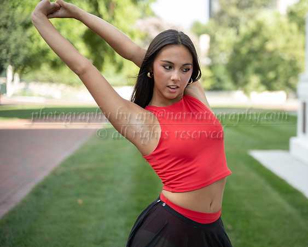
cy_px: 124
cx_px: 185
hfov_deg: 22.6
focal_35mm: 84
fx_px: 770
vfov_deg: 18.2
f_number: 2.8
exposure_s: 1/800
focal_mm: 75
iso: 400
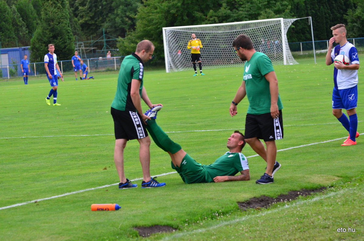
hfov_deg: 13.4
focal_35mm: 153
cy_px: 120
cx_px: 182
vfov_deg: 8.9
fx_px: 1544
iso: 1600
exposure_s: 1/320
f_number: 5
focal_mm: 102
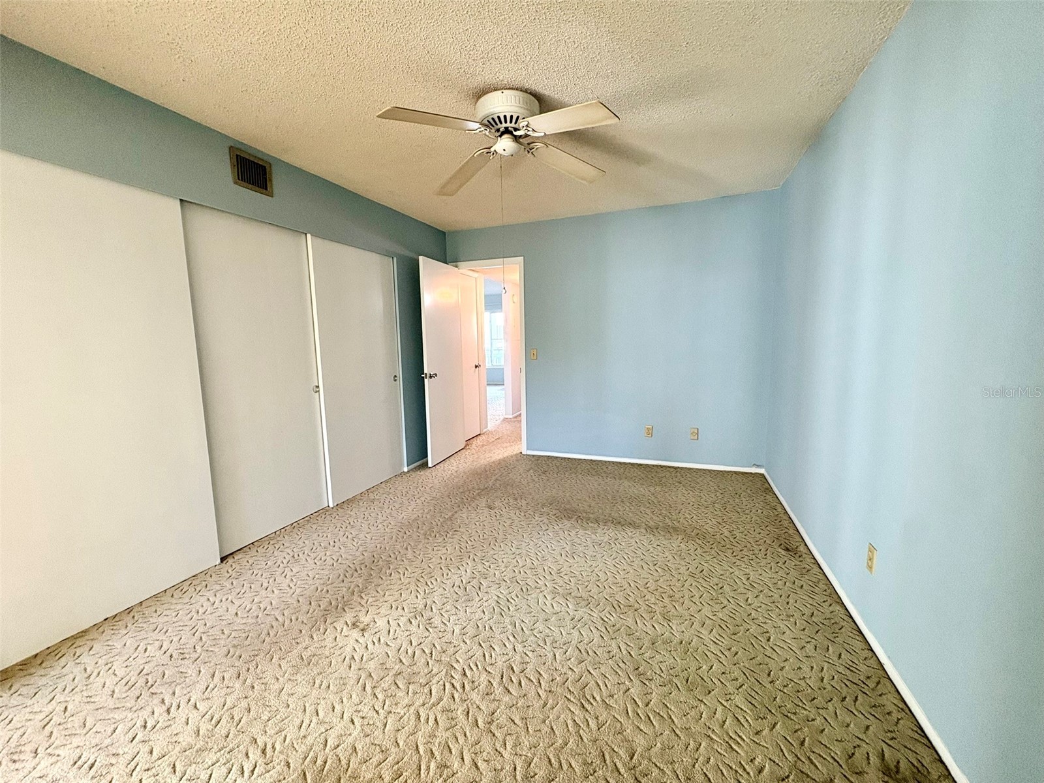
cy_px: 392
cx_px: 522
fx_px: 422
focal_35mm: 14
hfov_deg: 102.1
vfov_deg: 85.7
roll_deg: +2.4
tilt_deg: -6.3
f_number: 2.2
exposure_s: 1/60
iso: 250
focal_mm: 2.22
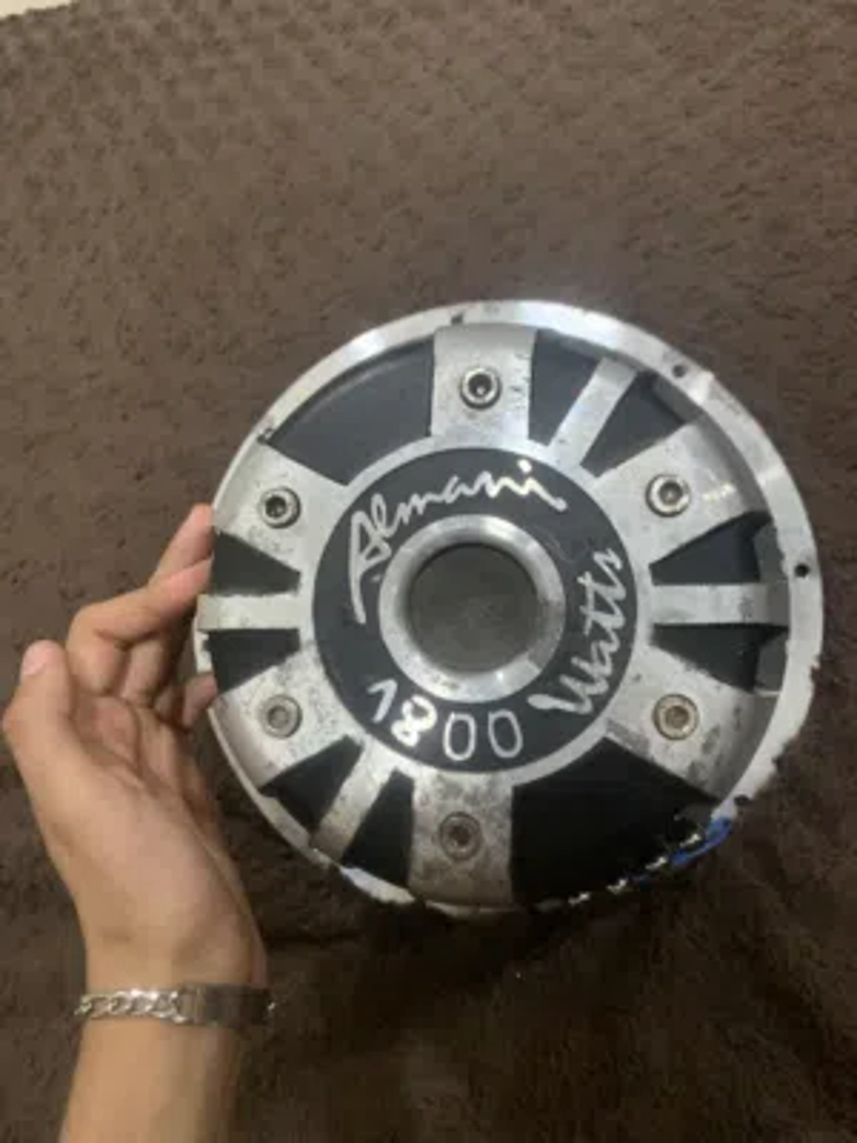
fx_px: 858
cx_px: 428
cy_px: 572
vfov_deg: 67.3
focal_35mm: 26
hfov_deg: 53.1
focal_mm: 4.25
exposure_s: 1/36
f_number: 1.8
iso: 400
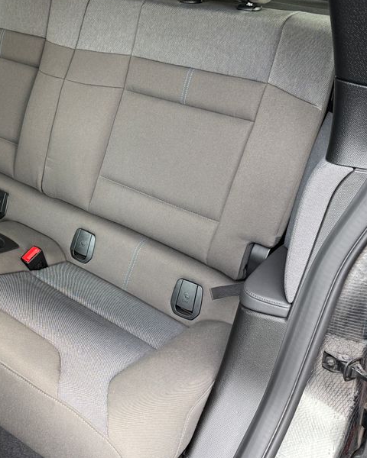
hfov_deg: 35.9
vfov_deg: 45.6
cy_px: 186
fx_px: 543
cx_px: 67
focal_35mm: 40
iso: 250
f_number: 1.78
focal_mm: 6.76
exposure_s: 1/60
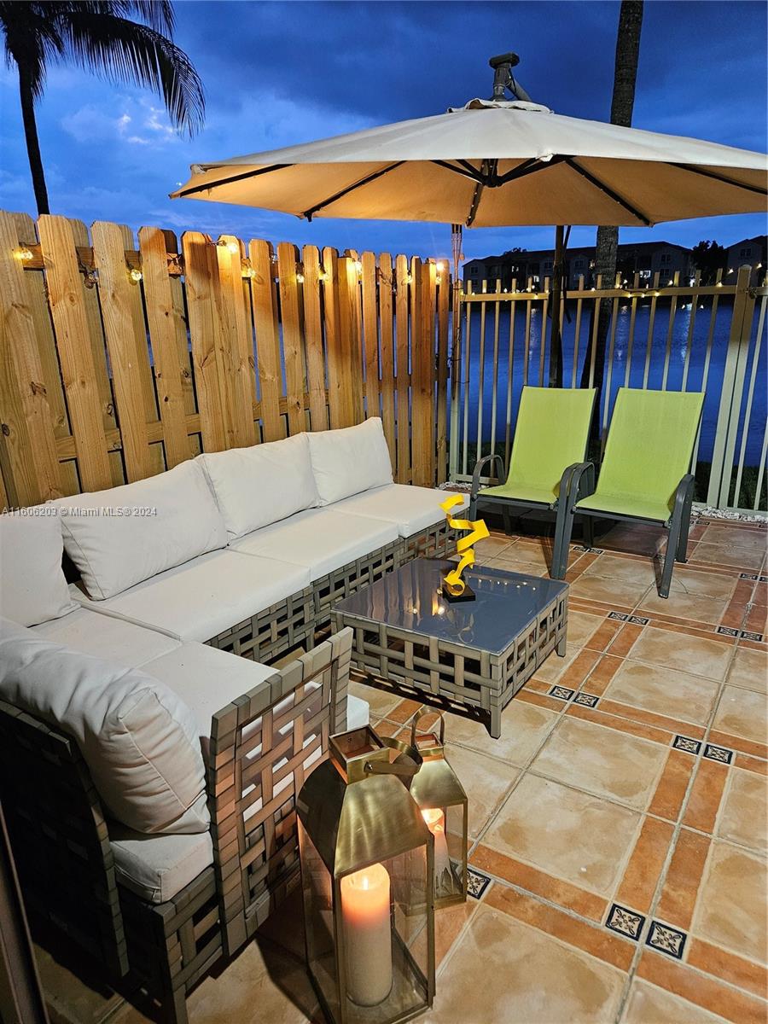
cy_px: 512
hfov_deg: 58.9
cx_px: 384
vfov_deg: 73.9
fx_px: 680
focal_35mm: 23
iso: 640
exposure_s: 1/40
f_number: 1.8
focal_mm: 5.4
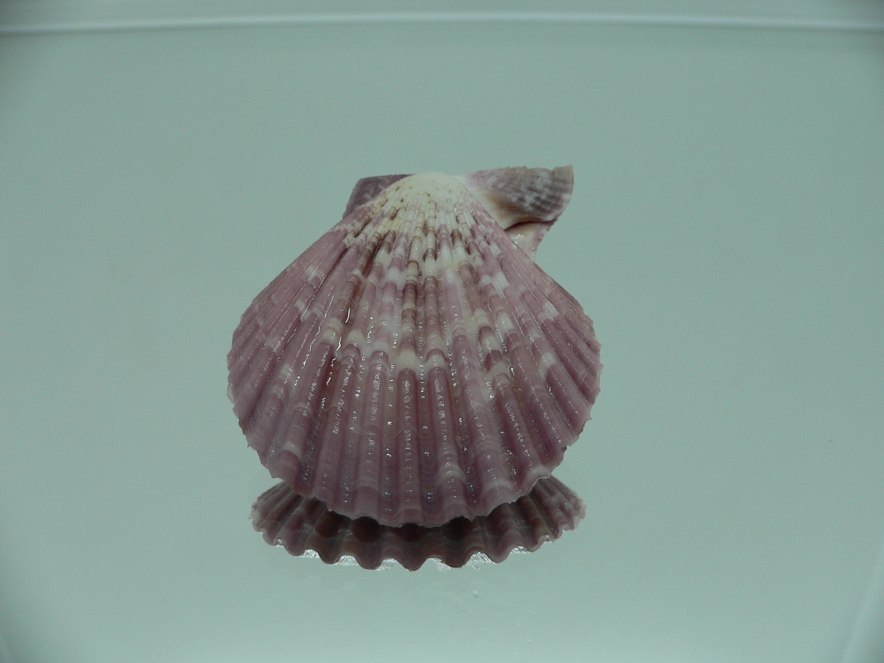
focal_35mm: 35
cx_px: 442
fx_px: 894
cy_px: 332
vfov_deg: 40.7
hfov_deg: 52.6
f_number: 2.8
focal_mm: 4.6
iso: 80
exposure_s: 1/60
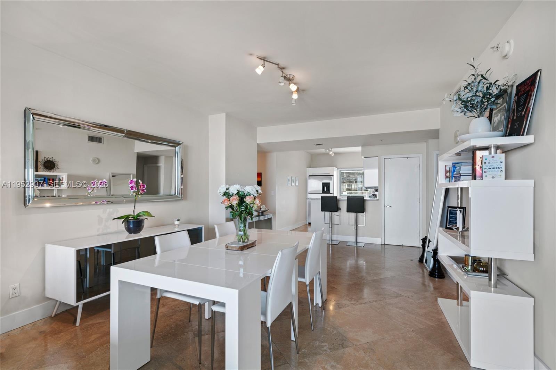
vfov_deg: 73.7
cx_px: 278
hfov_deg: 96.7
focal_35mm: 16
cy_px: 185
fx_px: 247
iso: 200
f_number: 8
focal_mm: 16
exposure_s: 1/3
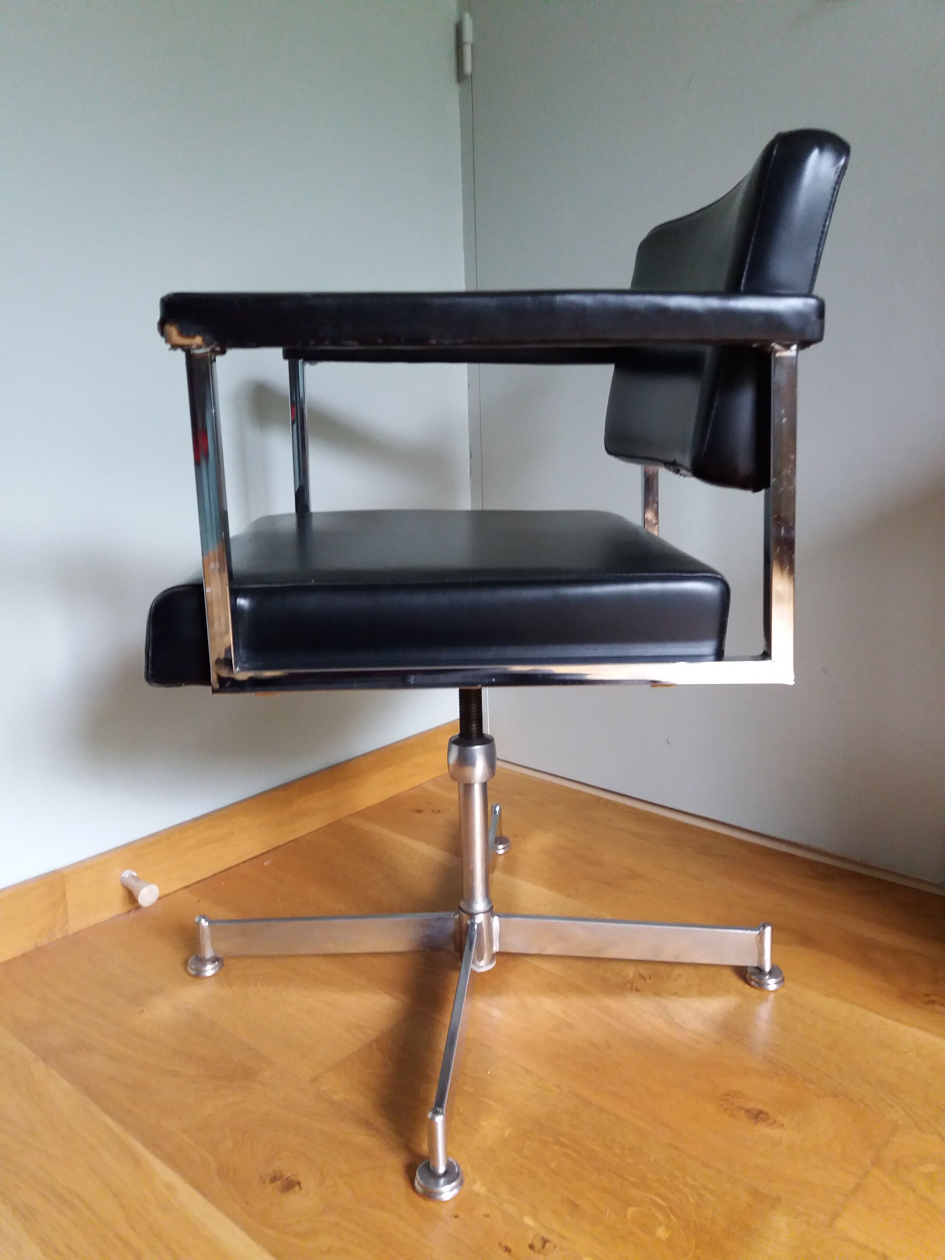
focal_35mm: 28
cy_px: 630
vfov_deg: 63.4
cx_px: 472
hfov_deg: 49.7
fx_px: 1019
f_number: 1.9
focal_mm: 3.7
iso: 250
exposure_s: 1/17
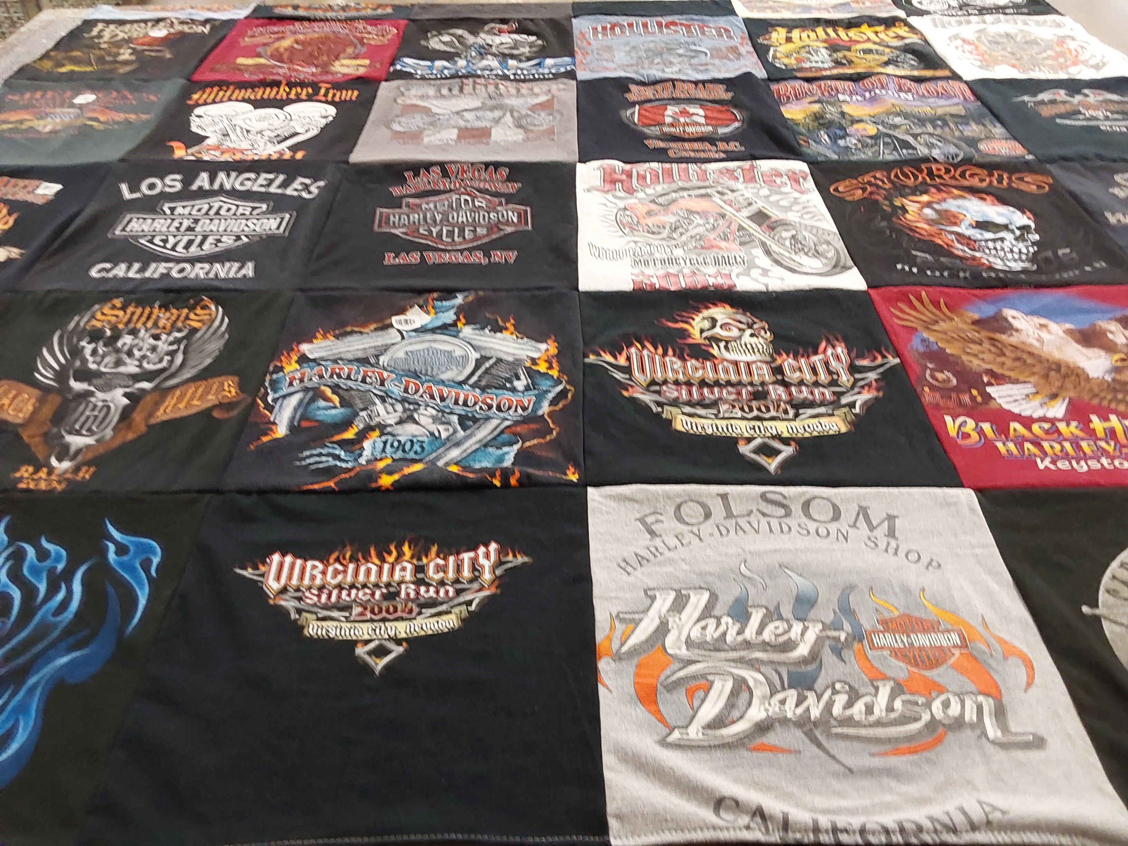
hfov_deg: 63.4
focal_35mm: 28
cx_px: 564
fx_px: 912
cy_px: 423
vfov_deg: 49.7
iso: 200
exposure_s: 1/60
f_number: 1.9
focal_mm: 2.91
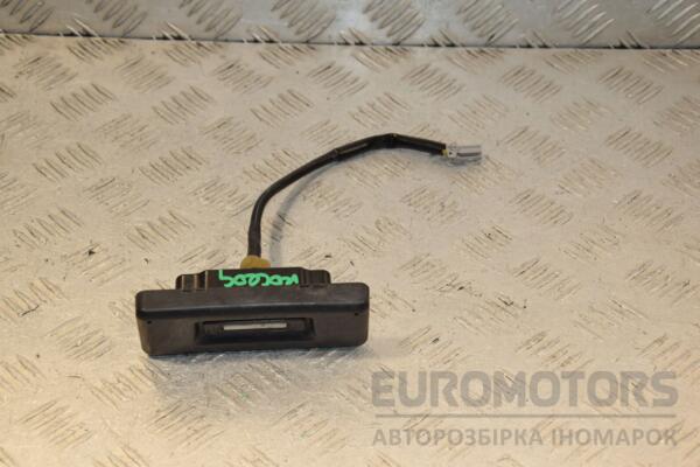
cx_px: 350
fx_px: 1517
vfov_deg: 17.5
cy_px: 234
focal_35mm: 78
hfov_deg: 26.0
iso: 800
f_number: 8
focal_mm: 52
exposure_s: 1/200
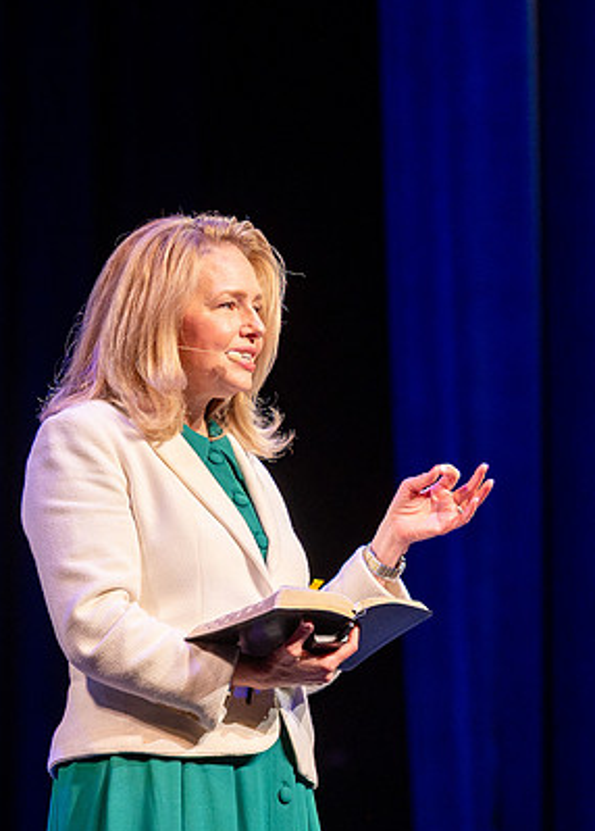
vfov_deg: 5.4
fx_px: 8804
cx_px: 32
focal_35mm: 373
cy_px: 202
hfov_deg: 3.9
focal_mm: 160
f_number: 2.8
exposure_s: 1/200
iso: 800
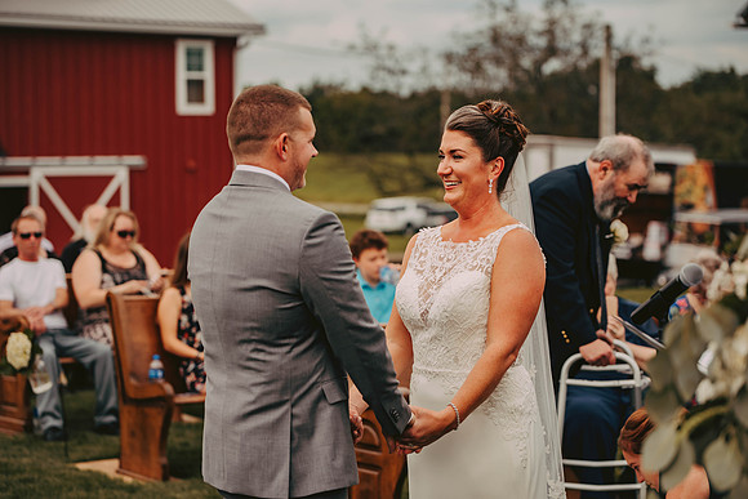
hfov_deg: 22.6
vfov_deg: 15.2
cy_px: 250
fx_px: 1870
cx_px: 374
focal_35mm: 90
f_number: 2.8
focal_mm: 90
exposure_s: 1/2000
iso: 200
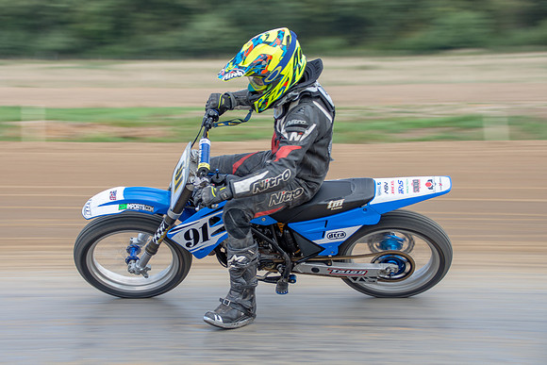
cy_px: 176
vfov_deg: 12.1
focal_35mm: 113
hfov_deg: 18.0
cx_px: 234
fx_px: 1724
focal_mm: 66
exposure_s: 1/125
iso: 100
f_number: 6.3
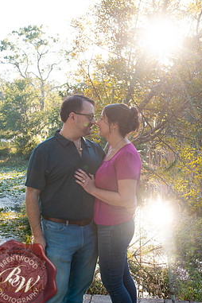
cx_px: 64
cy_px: 155
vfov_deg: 32.4
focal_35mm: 62
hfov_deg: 21.8
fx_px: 522
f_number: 4.5
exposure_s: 1/400
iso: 500
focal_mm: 35
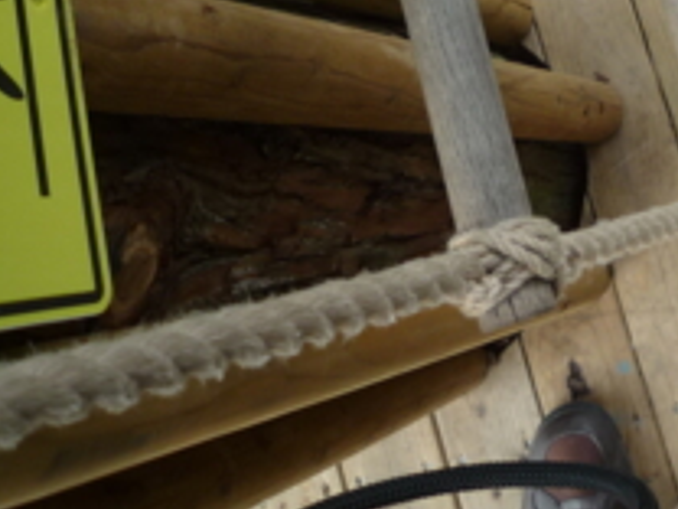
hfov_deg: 27.3
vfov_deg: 21.9
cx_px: 823
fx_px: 1214
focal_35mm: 62
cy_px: -104
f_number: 2.8
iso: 100
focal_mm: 4.4
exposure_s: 1/160
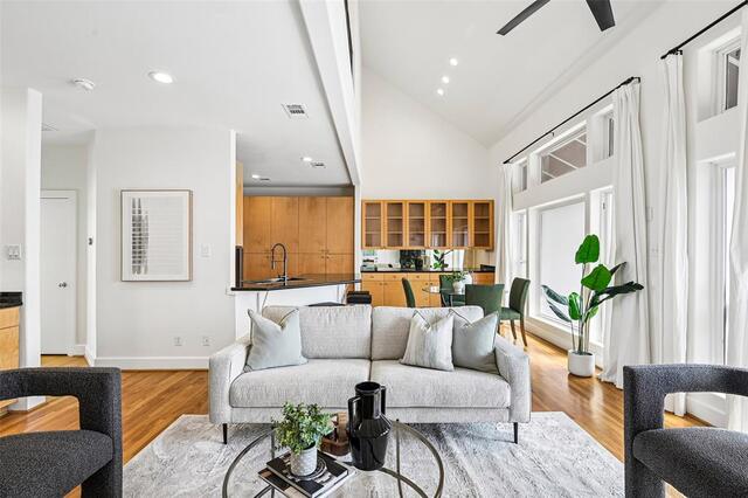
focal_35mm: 16
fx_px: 343
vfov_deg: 72.0
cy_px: 249
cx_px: 374
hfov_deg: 95.0
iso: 400
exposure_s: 1/40
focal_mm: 16.5
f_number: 8
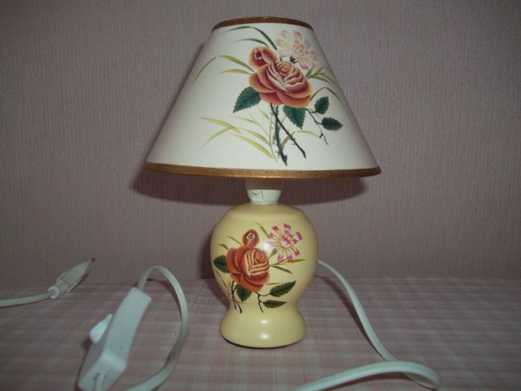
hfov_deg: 56.8
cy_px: 196
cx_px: 260
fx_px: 482
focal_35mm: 32
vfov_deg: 44.2
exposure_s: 1/30
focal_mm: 5.7
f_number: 2.9
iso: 160
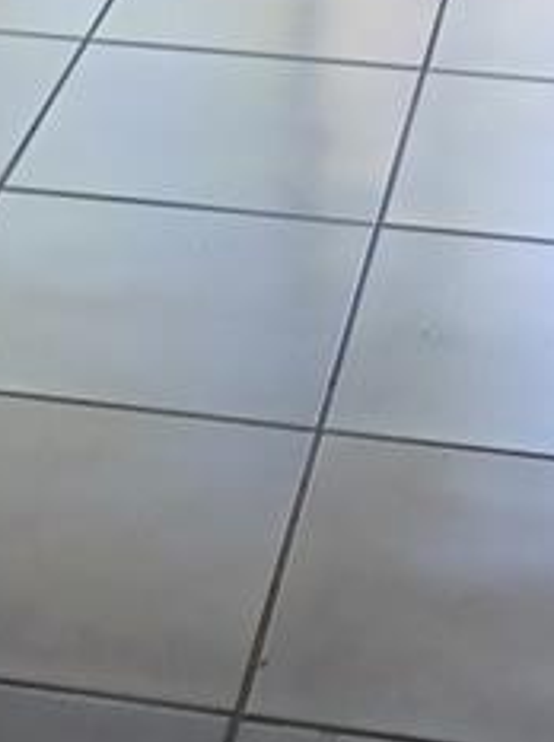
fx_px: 2760
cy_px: -379
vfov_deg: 14.3
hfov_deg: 11.4
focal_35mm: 129
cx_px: 67
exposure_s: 1/50
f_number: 1.8
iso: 250
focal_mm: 4.6
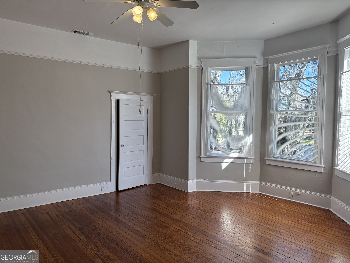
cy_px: 132
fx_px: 263
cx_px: 175
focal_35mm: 26
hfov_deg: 67.3
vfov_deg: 53.1
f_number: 1.6
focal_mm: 5.96
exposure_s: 1/329
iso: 64
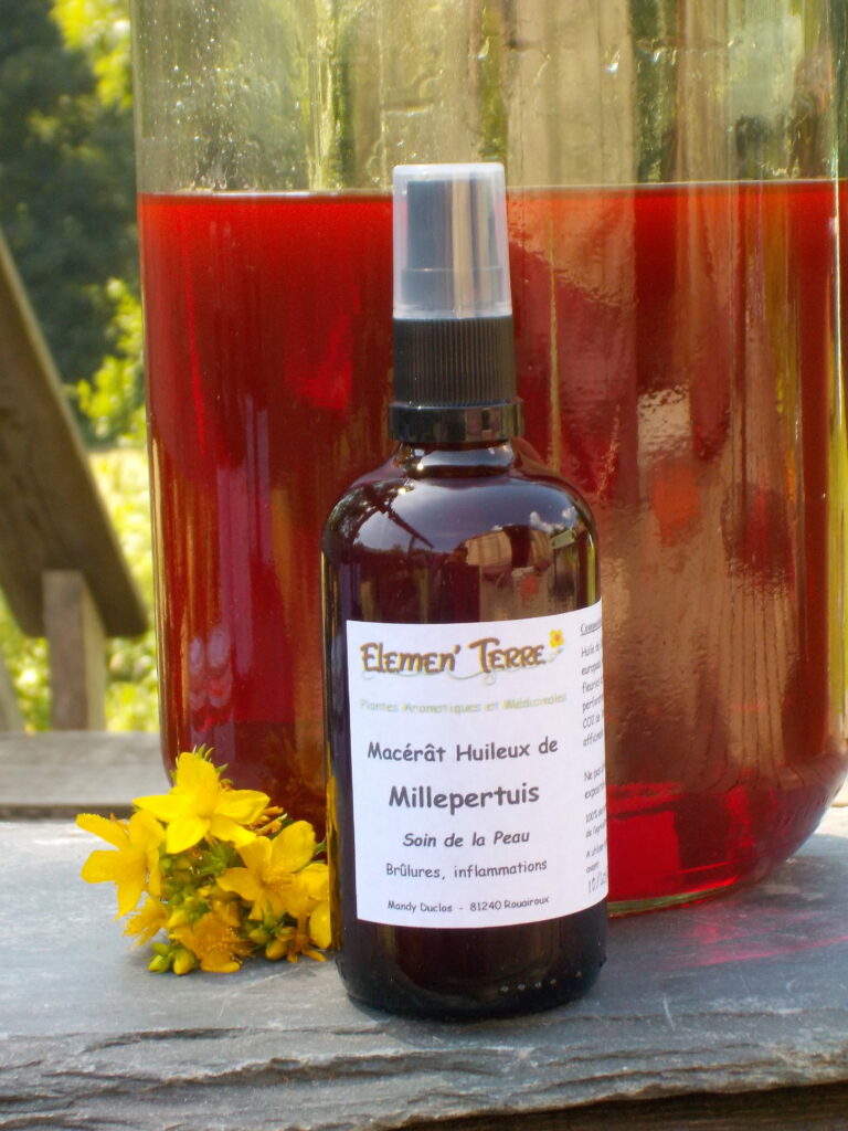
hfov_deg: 16.4
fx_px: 2940
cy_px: 566
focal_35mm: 90
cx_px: 424
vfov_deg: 21.8
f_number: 5.9
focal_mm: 12.3
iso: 200
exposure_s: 1/125
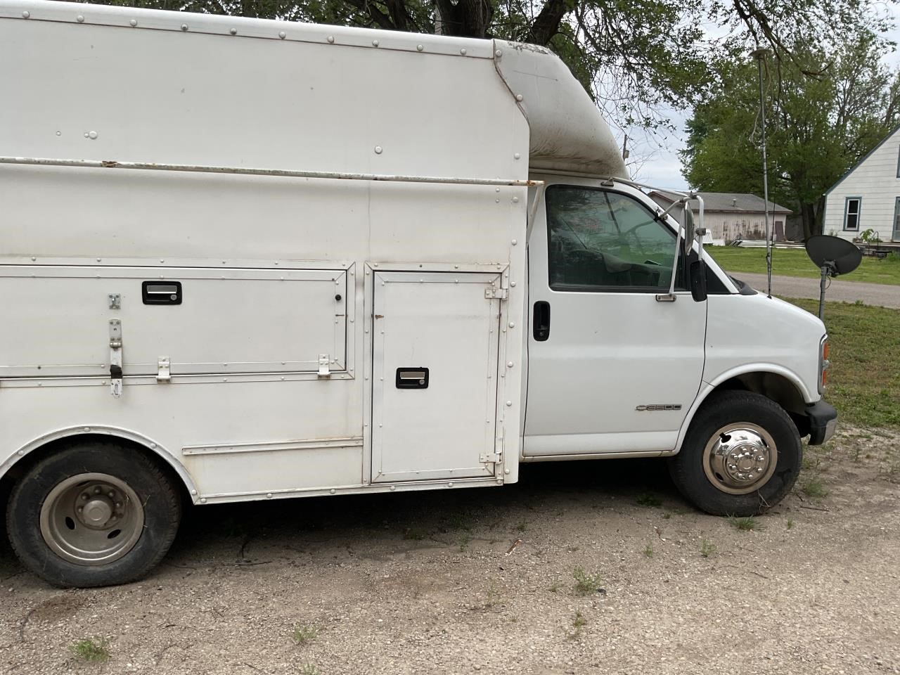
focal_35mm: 29
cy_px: 338
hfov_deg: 61.7
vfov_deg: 48.2
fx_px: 754
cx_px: 450
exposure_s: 1/283
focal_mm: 3
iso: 16
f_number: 1.8
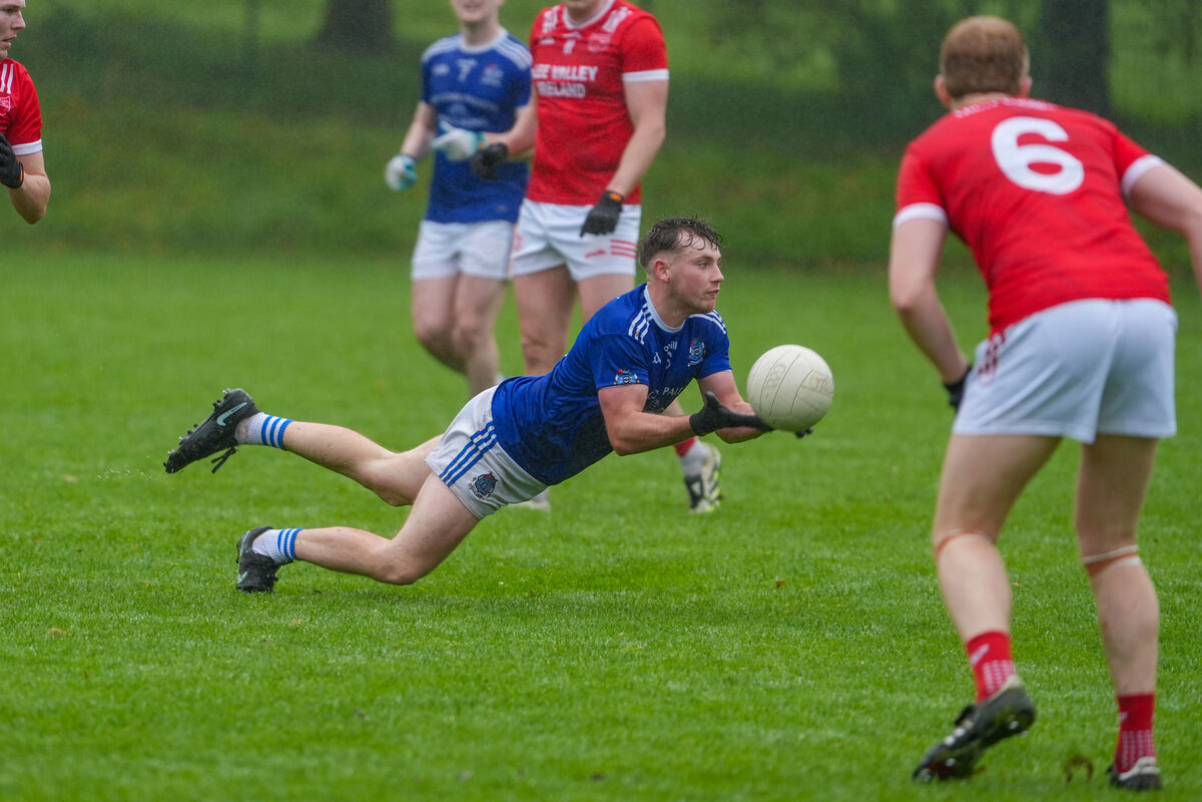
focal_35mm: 576
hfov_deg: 3.6
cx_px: 601
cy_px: 401
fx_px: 19230
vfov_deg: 2.4
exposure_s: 1/640
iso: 640
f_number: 6.3
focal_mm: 576
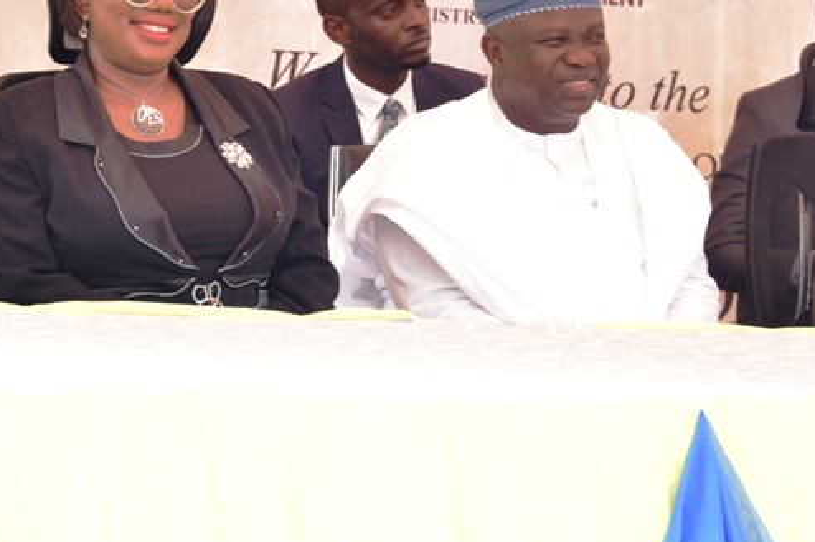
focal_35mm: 170
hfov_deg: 12.1
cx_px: 332
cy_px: 128
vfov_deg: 8.1
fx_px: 3847
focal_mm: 82
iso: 400
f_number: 5.6
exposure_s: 1/125
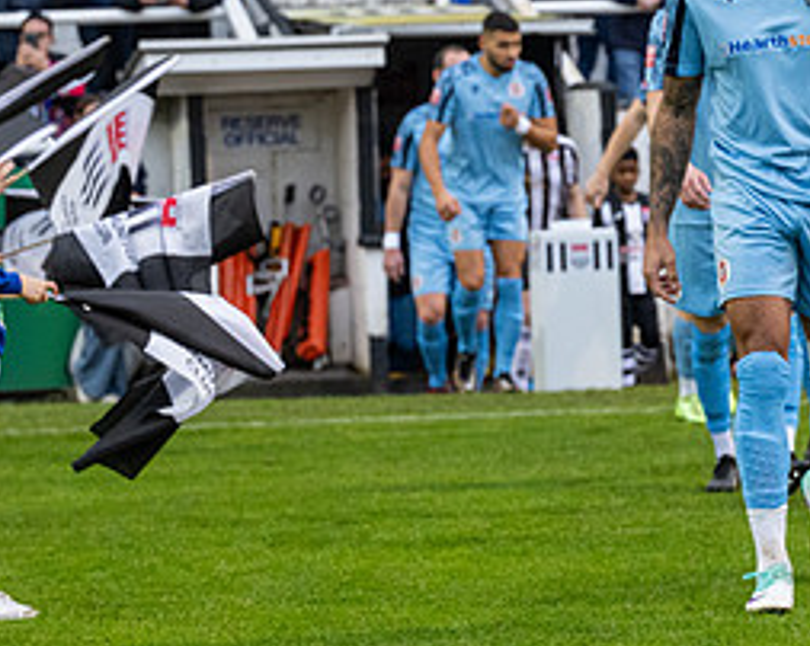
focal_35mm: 187
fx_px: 4479
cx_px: 943
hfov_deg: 10.2
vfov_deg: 8.3
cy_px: 290
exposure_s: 1/400
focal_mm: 70
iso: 2000
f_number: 4
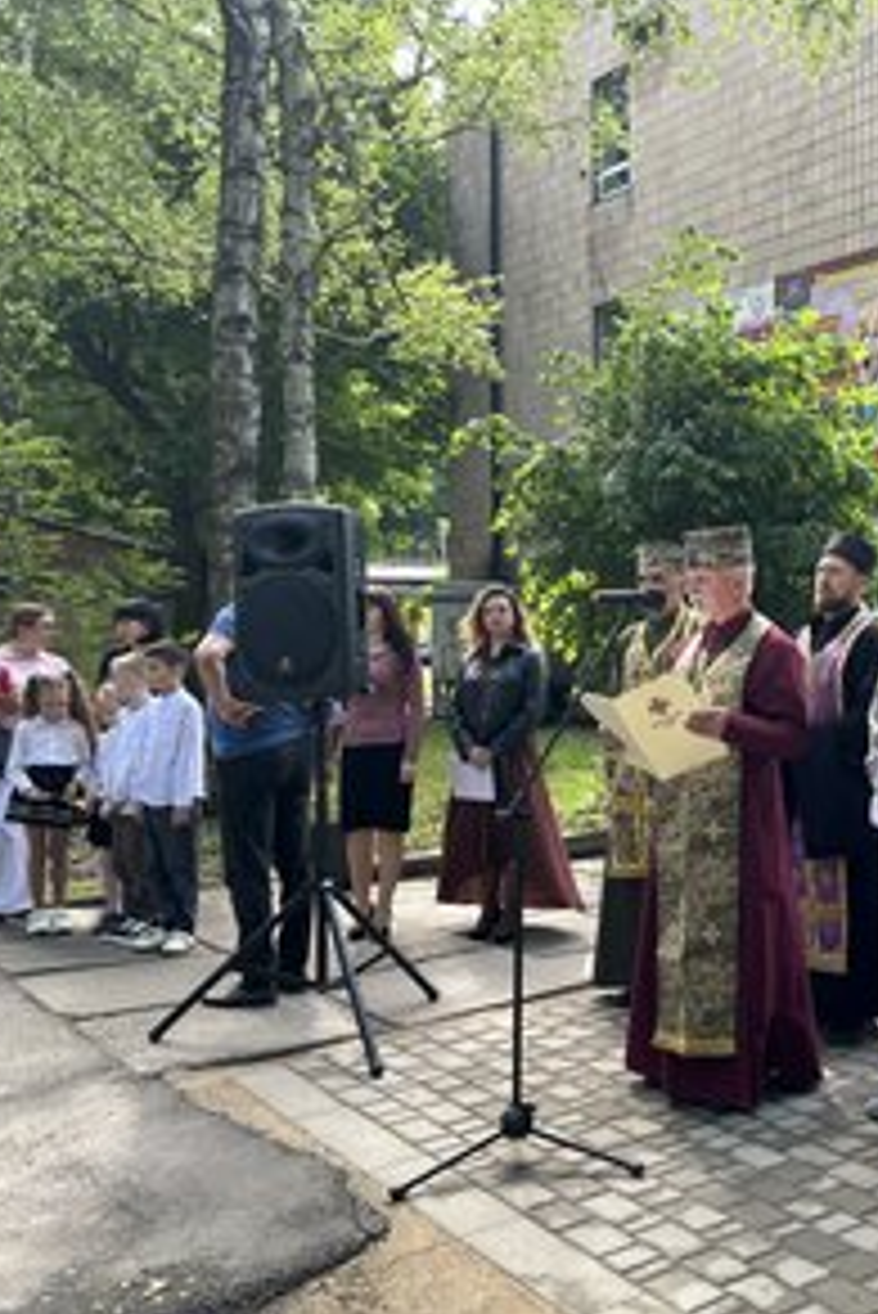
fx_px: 1352
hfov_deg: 34.4
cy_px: 648
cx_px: 756
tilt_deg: -1.0
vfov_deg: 51.9
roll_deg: +0.0
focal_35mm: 37
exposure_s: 1/216
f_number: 1.5
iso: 40
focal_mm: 5.7
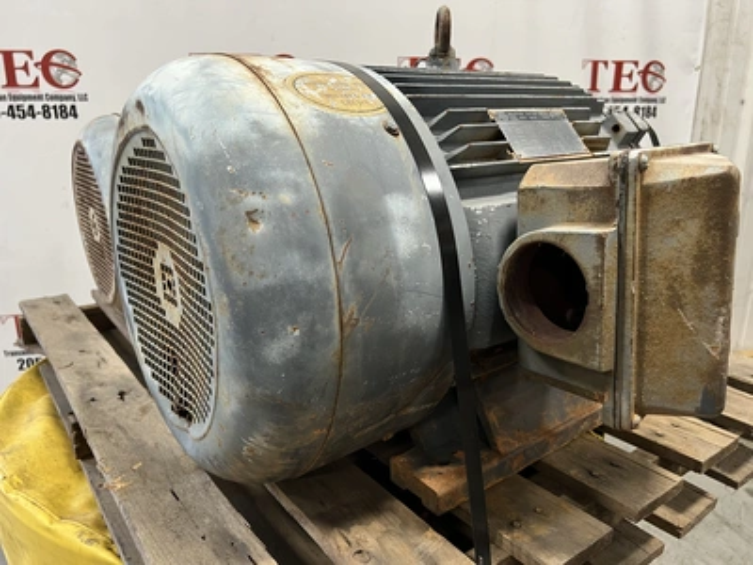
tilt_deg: -16.3
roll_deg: +0.7
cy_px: 282
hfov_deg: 67.3
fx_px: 566
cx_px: 376
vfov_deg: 53.1
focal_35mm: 26
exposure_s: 1/60
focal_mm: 5.7
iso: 250
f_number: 1.5
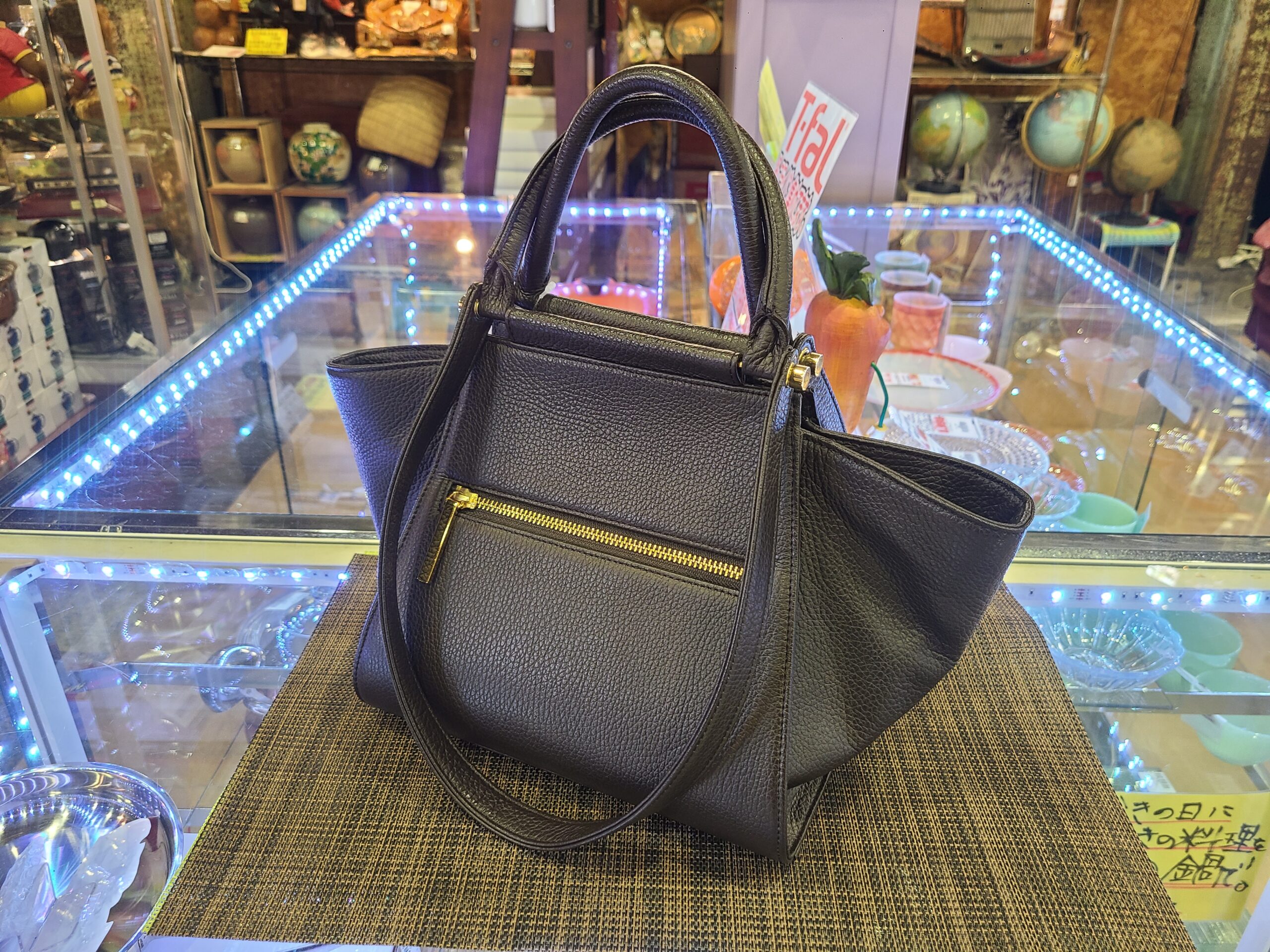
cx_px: 635
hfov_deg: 67.3
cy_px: 476
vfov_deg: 53.1
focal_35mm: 26
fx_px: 954
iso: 160
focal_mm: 5.4
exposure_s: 1/50
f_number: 1.8
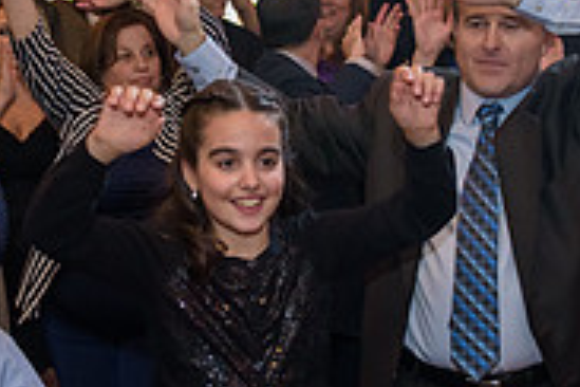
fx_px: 1482
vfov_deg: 14.9
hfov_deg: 22.1
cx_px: 269
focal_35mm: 92
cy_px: 189
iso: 1600
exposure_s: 1/125
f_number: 3.2
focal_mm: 29
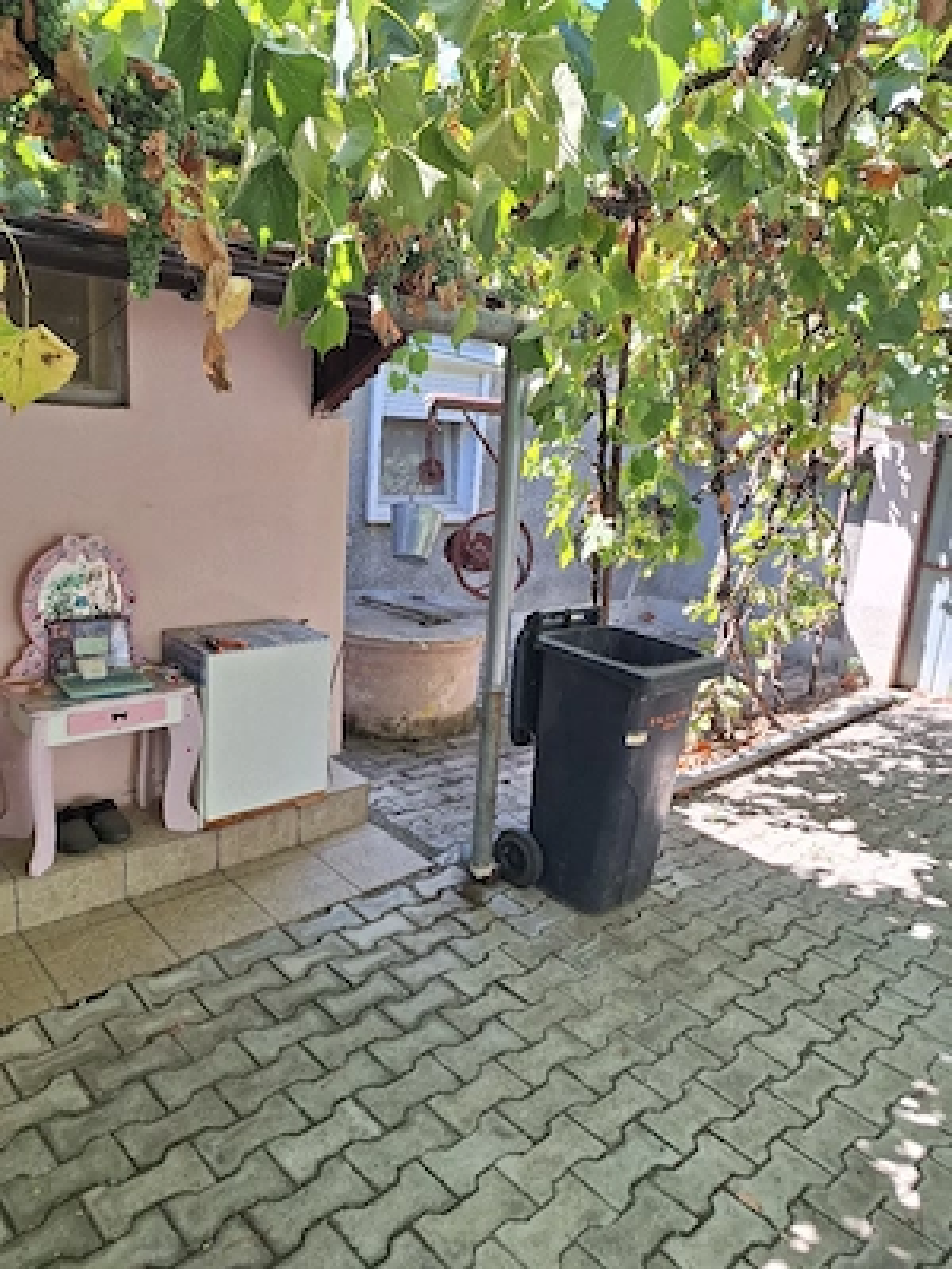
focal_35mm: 23
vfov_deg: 73.9
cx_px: 476
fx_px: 843
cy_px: 634
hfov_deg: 58.9
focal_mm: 5.54
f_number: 1.8
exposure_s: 1/256
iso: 40
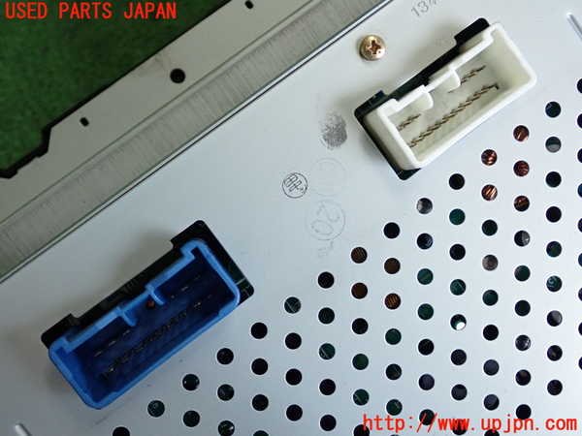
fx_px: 740
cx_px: 291
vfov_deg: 32.9
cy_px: 218
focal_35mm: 44
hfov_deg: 42.9
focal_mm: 7.84
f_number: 2.9
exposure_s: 1/125
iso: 500
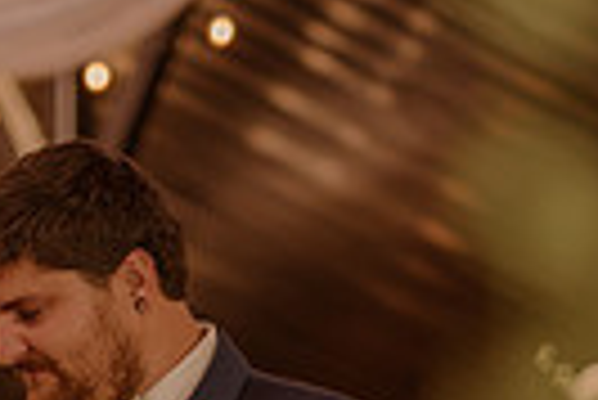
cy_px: 751
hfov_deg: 9.4
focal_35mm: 218
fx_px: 3625
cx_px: 81
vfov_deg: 6.2
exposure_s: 1/200
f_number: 2
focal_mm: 50
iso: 200
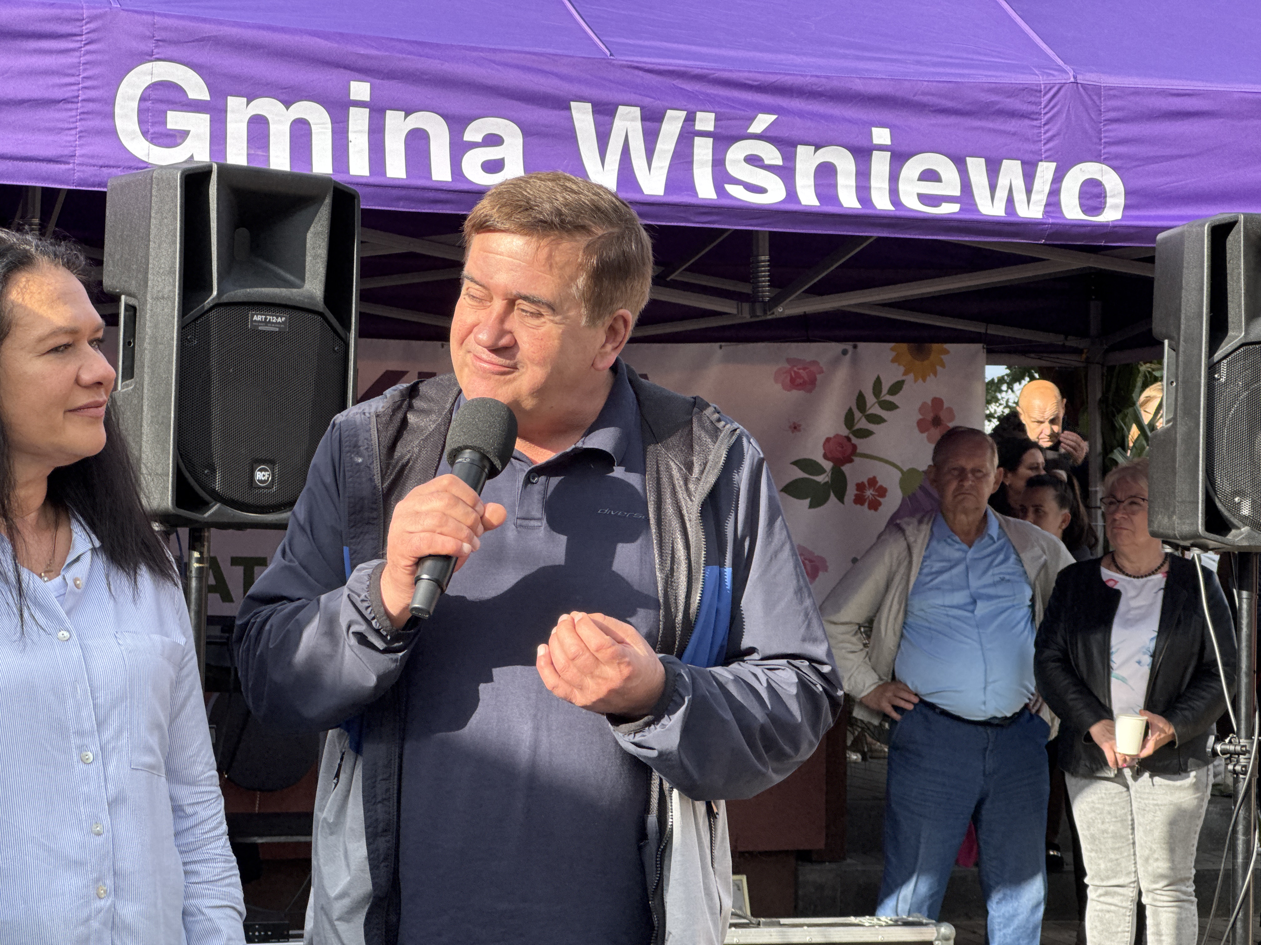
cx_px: 630
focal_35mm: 77
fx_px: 2805
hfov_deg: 25.3
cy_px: 472
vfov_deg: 19.1
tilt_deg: +2.7
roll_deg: -0.6
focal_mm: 9
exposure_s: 1/212
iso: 25
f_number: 2.8
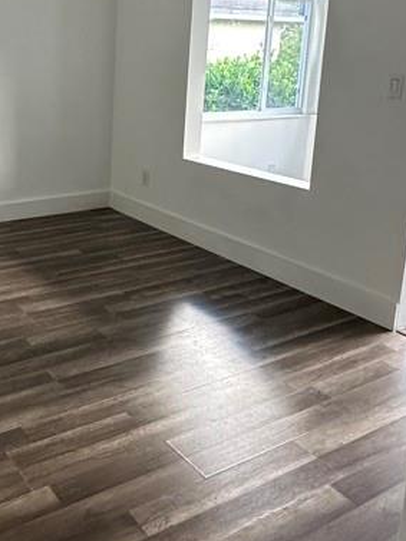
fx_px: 594
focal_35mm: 38
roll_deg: -1.7
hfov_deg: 35.6
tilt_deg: -10.5
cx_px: 44
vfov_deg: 47.9
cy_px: 165
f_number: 2.2
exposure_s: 1/99
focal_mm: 2.22
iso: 250
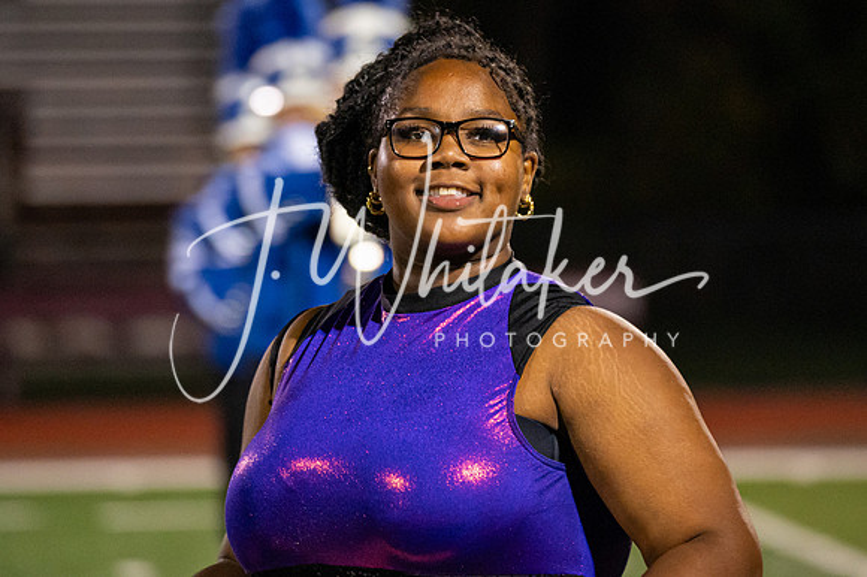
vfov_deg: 3.2
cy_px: 221
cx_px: 433
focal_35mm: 426
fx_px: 10265
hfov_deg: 4.8
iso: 6400
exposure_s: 1/160
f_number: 6.3
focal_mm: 320
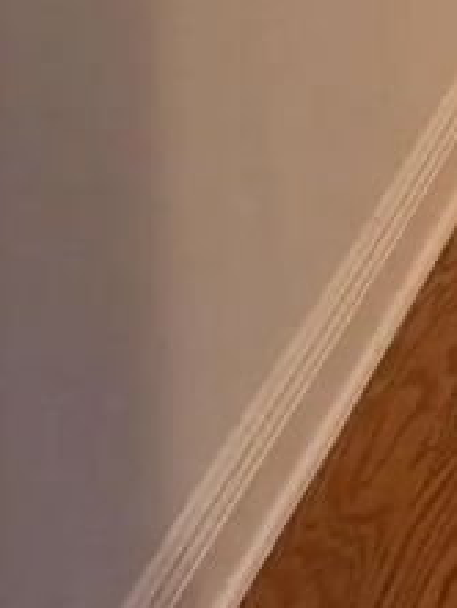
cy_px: -854
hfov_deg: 8.7
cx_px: 1363
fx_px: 2497
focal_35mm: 142
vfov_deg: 11.5
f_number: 1.4
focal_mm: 6.5
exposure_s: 1/120
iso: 640
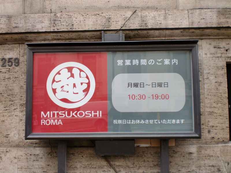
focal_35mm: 35
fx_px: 234
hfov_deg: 52.6
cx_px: 116
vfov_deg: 40.7
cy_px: 86
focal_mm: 6.3
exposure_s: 1/125
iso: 64
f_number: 3.1
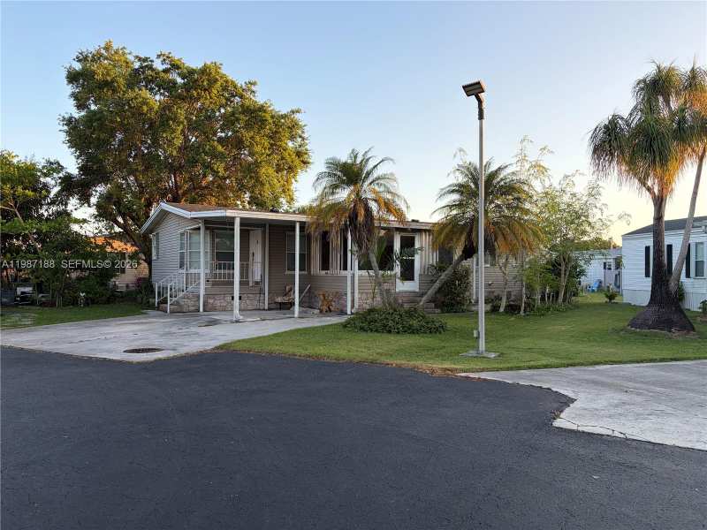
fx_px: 531
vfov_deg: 53.1
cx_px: 354
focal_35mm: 26
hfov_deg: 67.3
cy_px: 265
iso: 50
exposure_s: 1/543
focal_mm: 5.96
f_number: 1.6
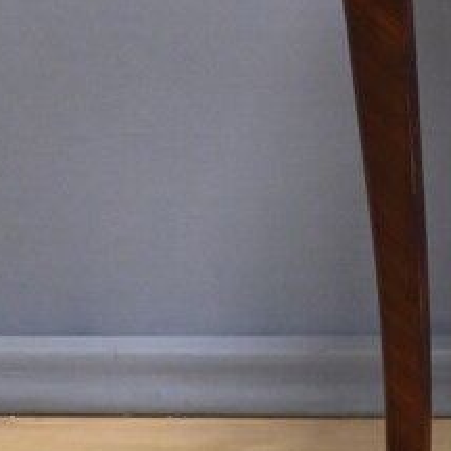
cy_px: -40
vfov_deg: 7.4
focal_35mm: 236
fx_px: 3479
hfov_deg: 7.0
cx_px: 1069
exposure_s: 1/160
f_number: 6.3
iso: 5000
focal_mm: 50
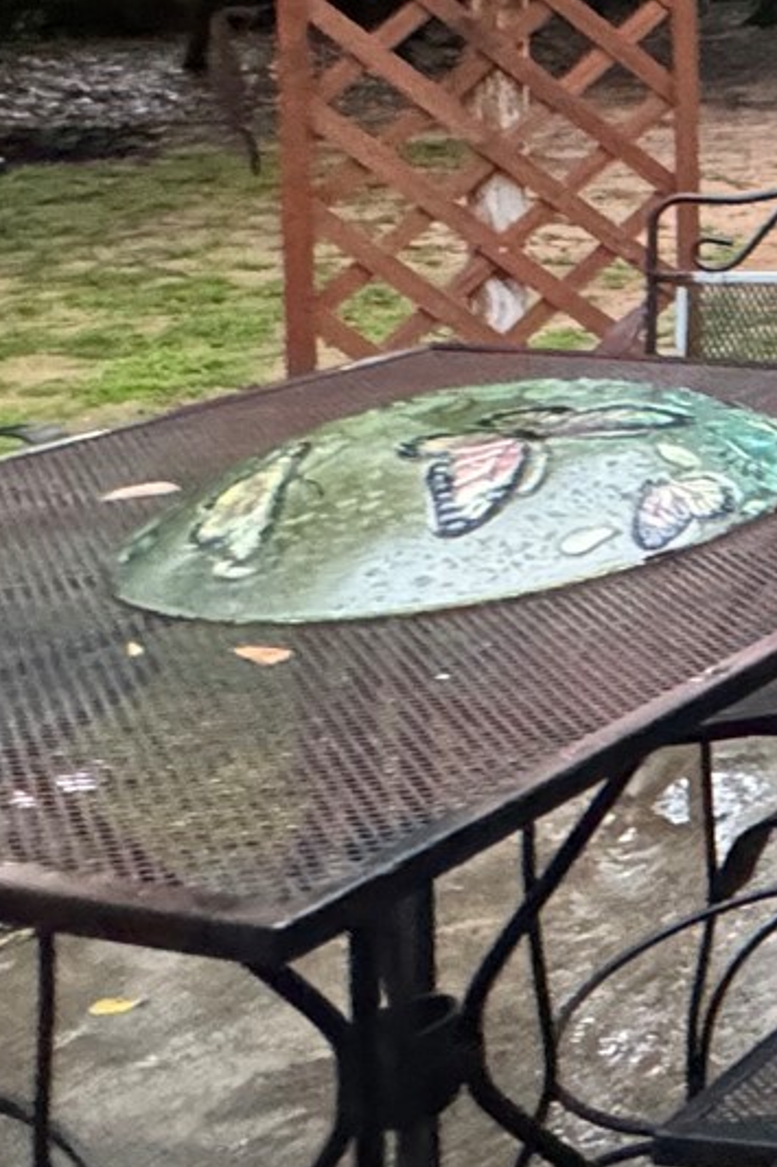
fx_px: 1814
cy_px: 0
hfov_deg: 16.4
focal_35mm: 56
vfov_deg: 32.7
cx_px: 1672
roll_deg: -0.7
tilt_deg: -3.7
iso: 800
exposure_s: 1/60
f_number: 2.2
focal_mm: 2.22
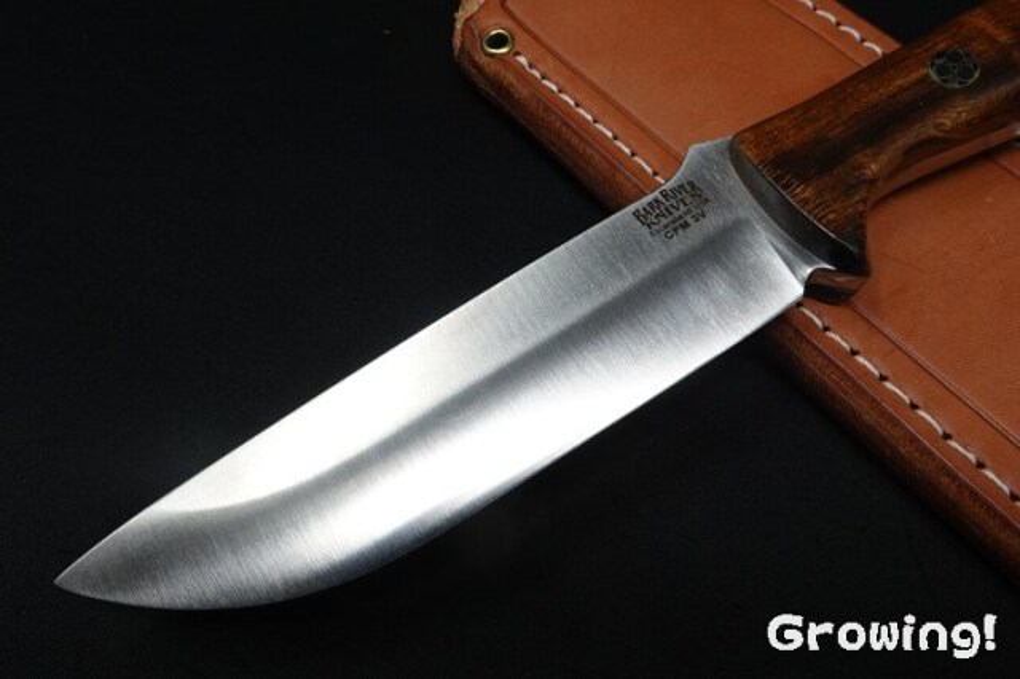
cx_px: 510
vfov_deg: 44.9
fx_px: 821
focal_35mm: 29
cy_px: 340
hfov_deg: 63.7
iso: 400
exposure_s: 1/30
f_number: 10
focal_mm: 10.83
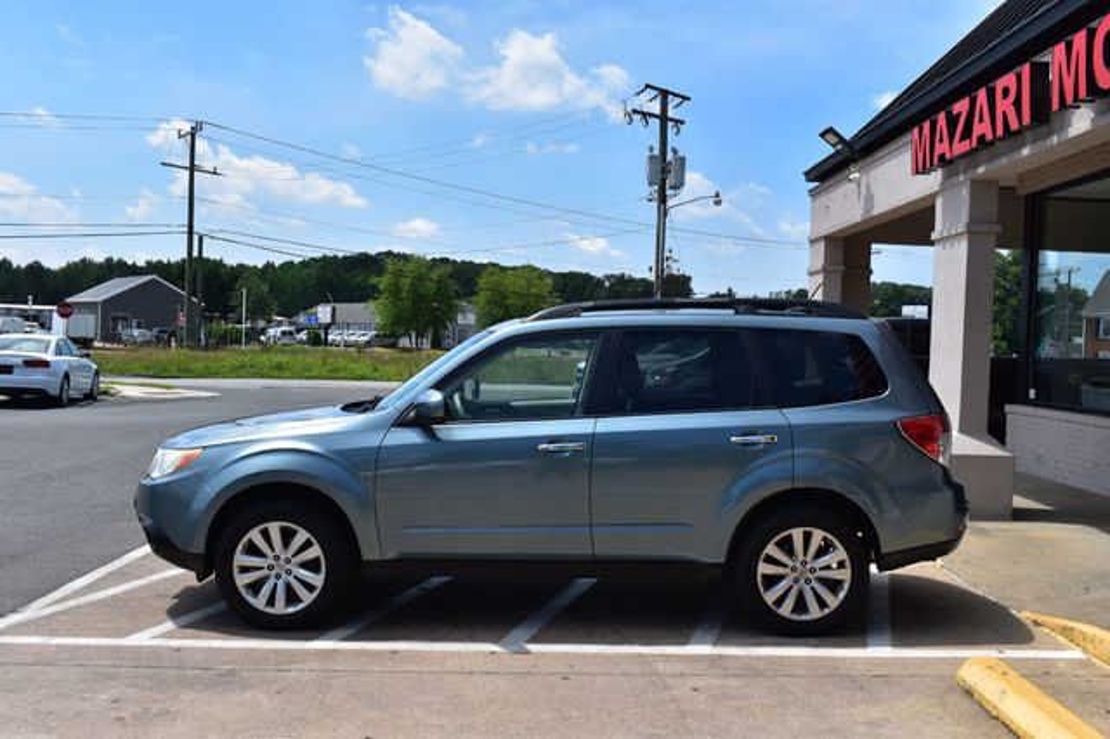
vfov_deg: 36.8
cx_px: 555
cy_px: 370
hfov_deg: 53.2
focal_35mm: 36
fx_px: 1109
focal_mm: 24
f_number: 11
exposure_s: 1/500
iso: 250
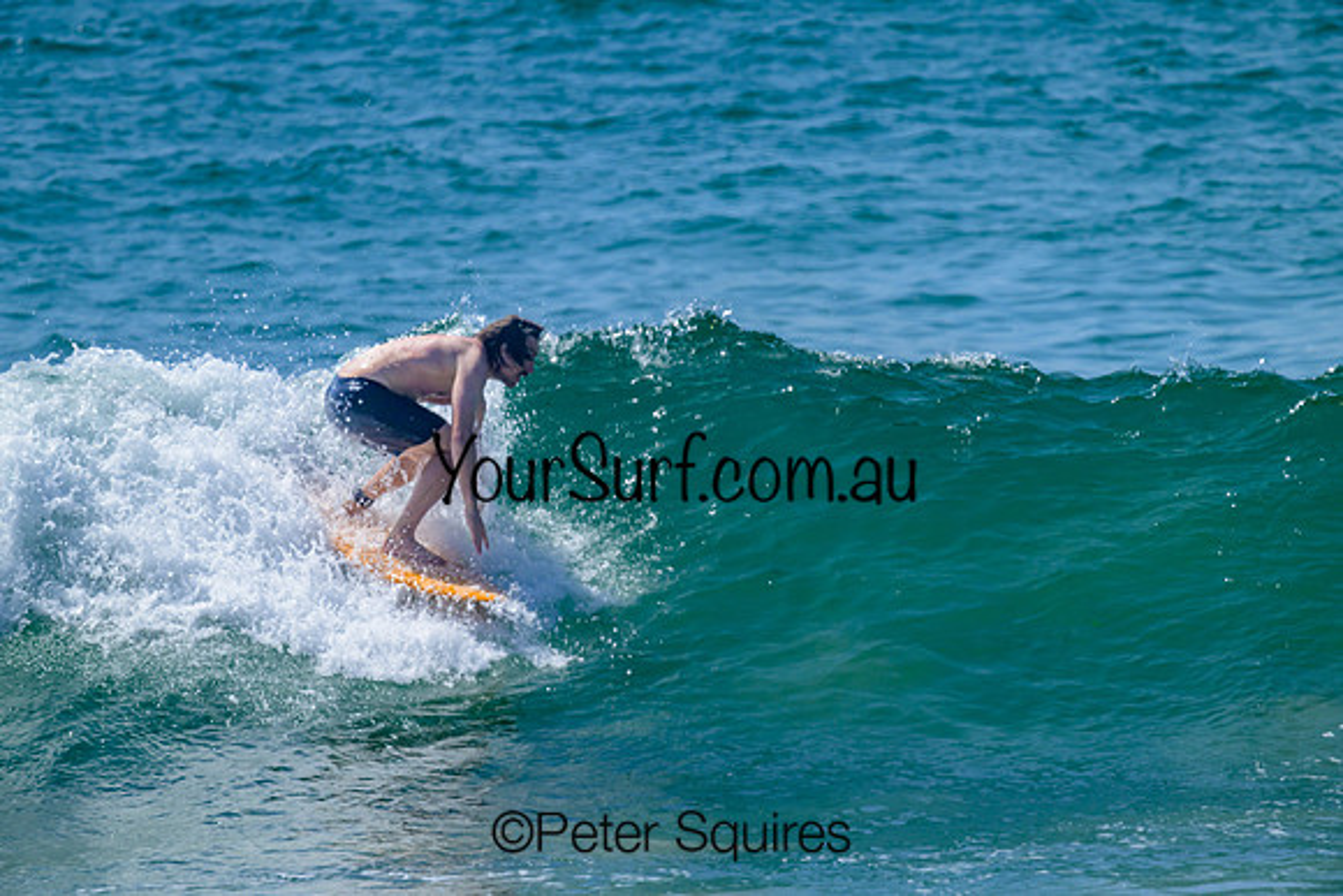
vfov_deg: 1.2
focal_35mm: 1120
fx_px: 41790
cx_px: 672
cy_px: 448
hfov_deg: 1.8
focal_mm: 1120
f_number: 9
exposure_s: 1/2000
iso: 500
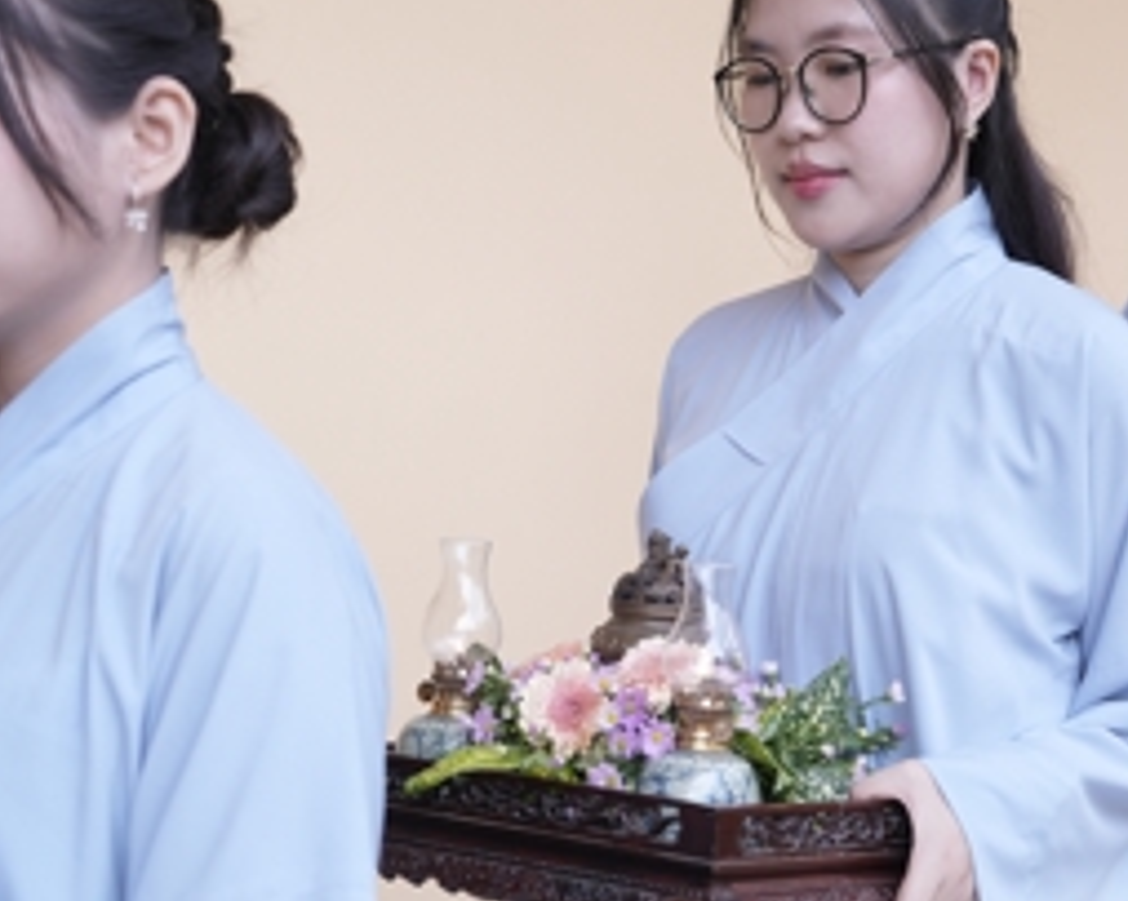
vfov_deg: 18.3
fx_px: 2803
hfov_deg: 22.7
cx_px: 684
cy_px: 459
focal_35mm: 84
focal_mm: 35
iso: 160
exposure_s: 1/200
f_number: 2.8
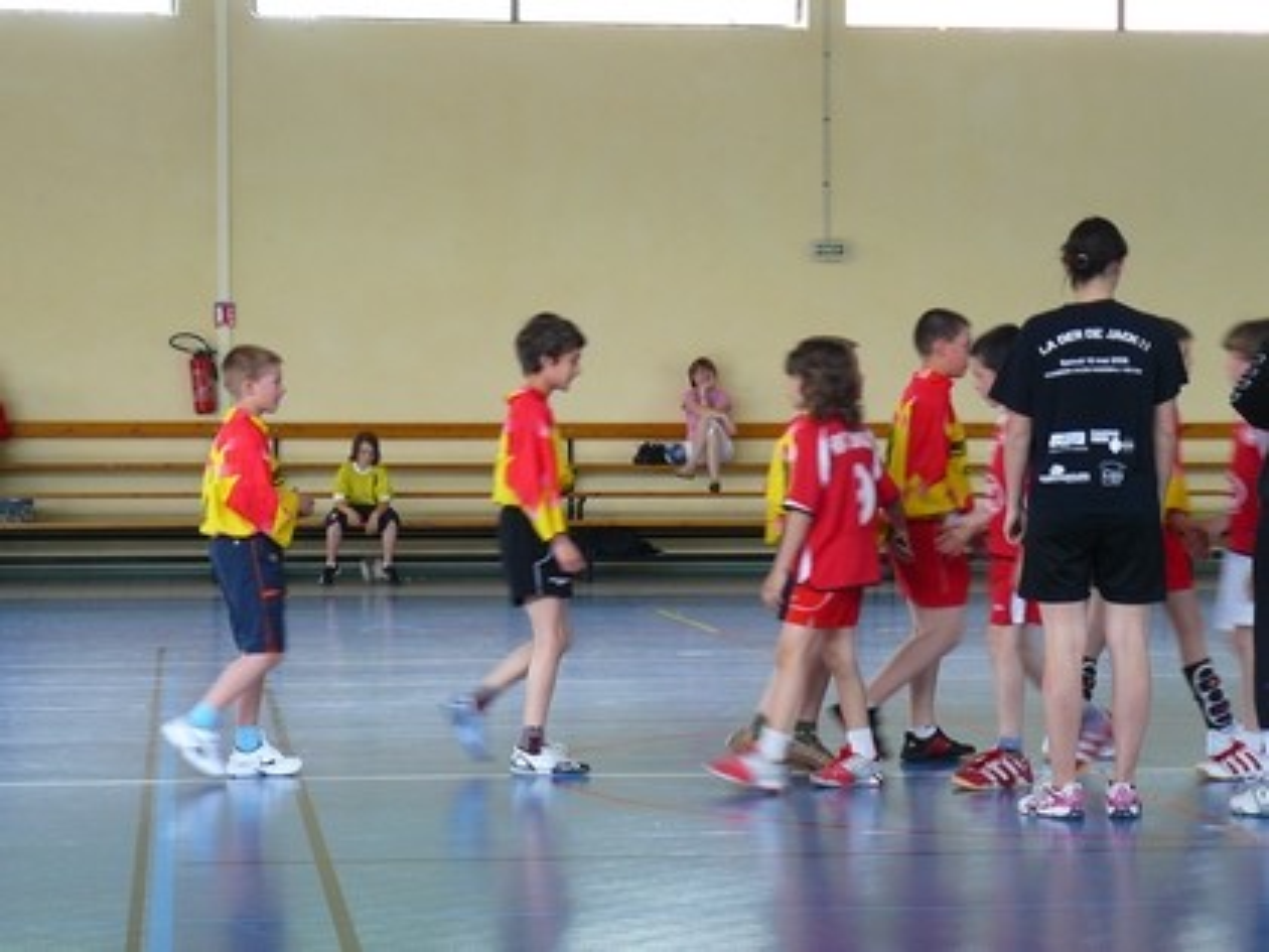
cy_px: 476
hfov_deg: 21.5
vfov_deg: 16.2
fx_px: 3336
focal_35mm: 91
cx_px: 634
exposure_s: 1/30
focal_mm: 15.2
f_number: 3.2
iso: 125
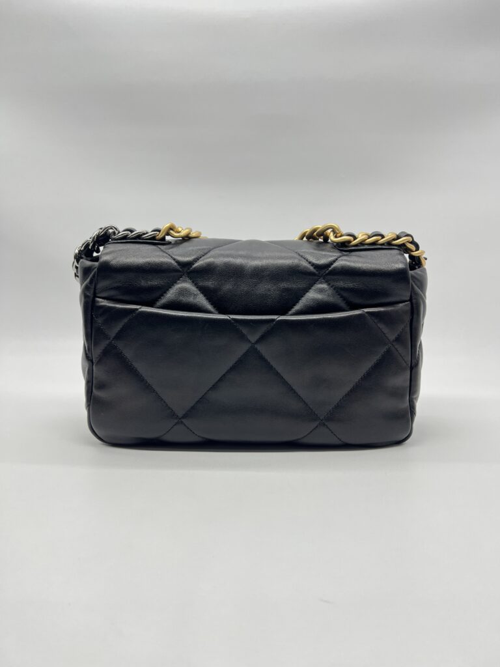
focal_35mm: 26
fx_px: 501
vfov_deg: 67.3
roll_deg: +0.1
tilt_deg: -8.3
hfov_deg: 53.1
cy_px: 334
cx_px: 250
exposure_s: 1/100
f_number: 1.5
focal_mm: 5.7
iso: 40
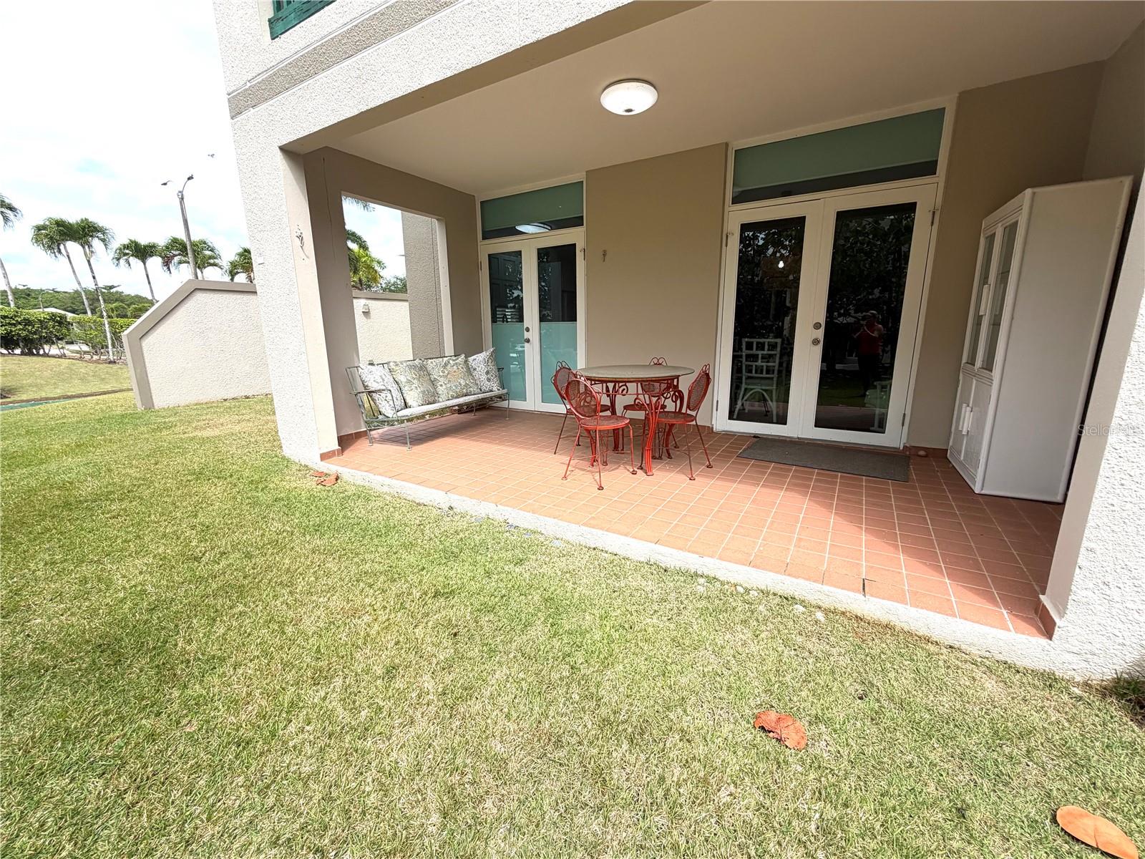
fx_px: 463
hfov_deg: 102.1
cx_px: 572
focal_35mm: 14
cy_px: 430
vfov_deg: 85.7
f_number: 2.2
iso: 32
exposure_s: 1/770
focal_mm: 2.22
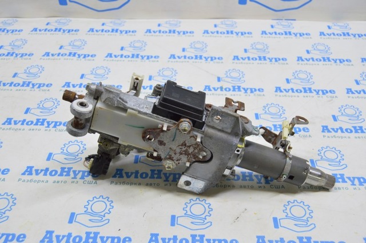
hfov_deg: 49.6
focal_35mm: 39
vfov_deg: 34.1
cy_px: 122
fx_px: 396
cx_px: 183
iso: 400
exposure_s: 1/20
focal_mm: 26
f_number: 5.6
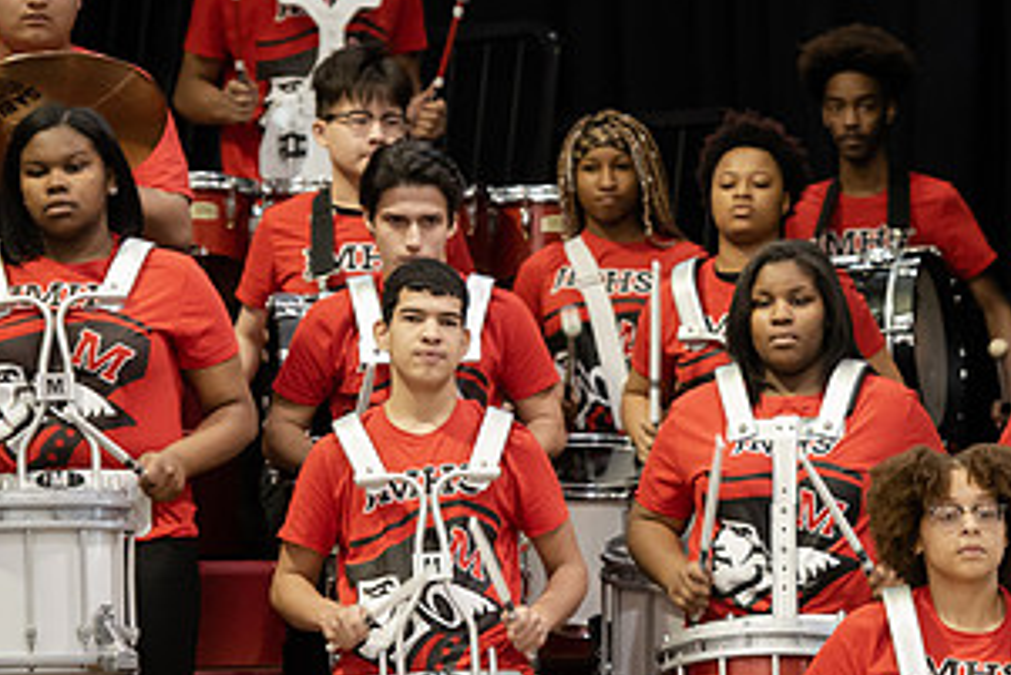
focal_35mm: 270
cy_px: 542
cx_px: 937
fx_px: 7586
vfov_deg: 5.1
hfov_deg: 7.6
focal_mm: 140
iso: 3200
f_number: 3.2
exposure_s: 1/160
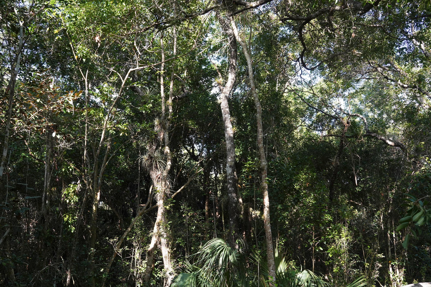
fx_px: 431
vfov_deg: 36.9
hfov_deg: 53.1
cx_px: 216
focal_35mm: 36
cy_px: 144
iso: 800
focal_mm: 36
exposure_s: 1/100
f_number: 11
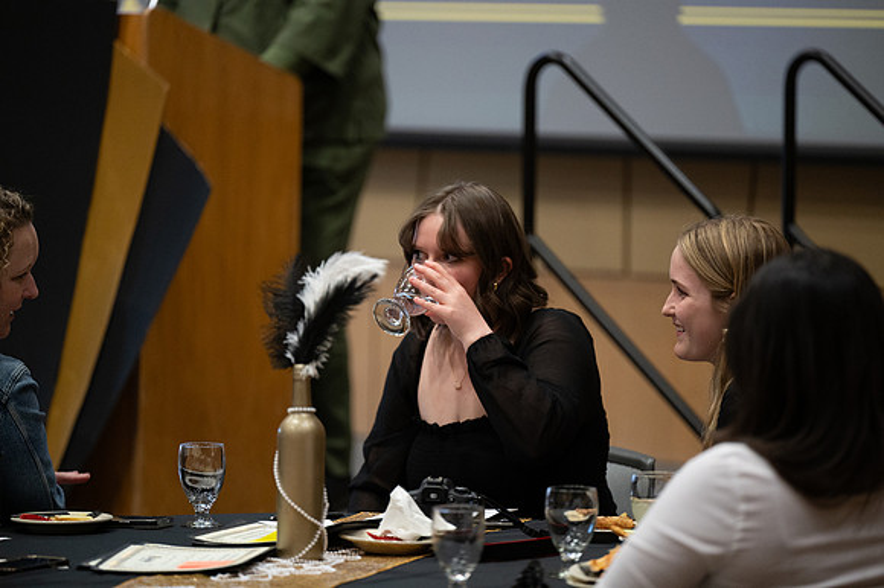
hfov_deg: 10.3
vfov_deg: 6.9
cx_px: 442
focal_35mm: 200
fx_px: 4908
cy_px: 294
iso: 3200
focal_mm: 200
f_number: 2.8
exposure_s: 1/160
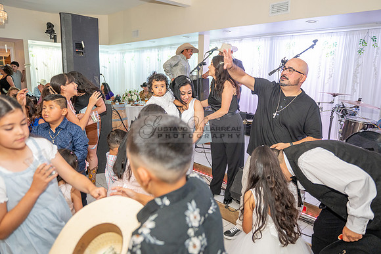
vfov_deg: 49.6
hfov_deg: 69.4
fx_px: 275
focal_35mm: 26
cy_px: 127
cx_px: 190
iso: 800
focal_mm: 26
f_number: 3.2
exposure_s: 1/160
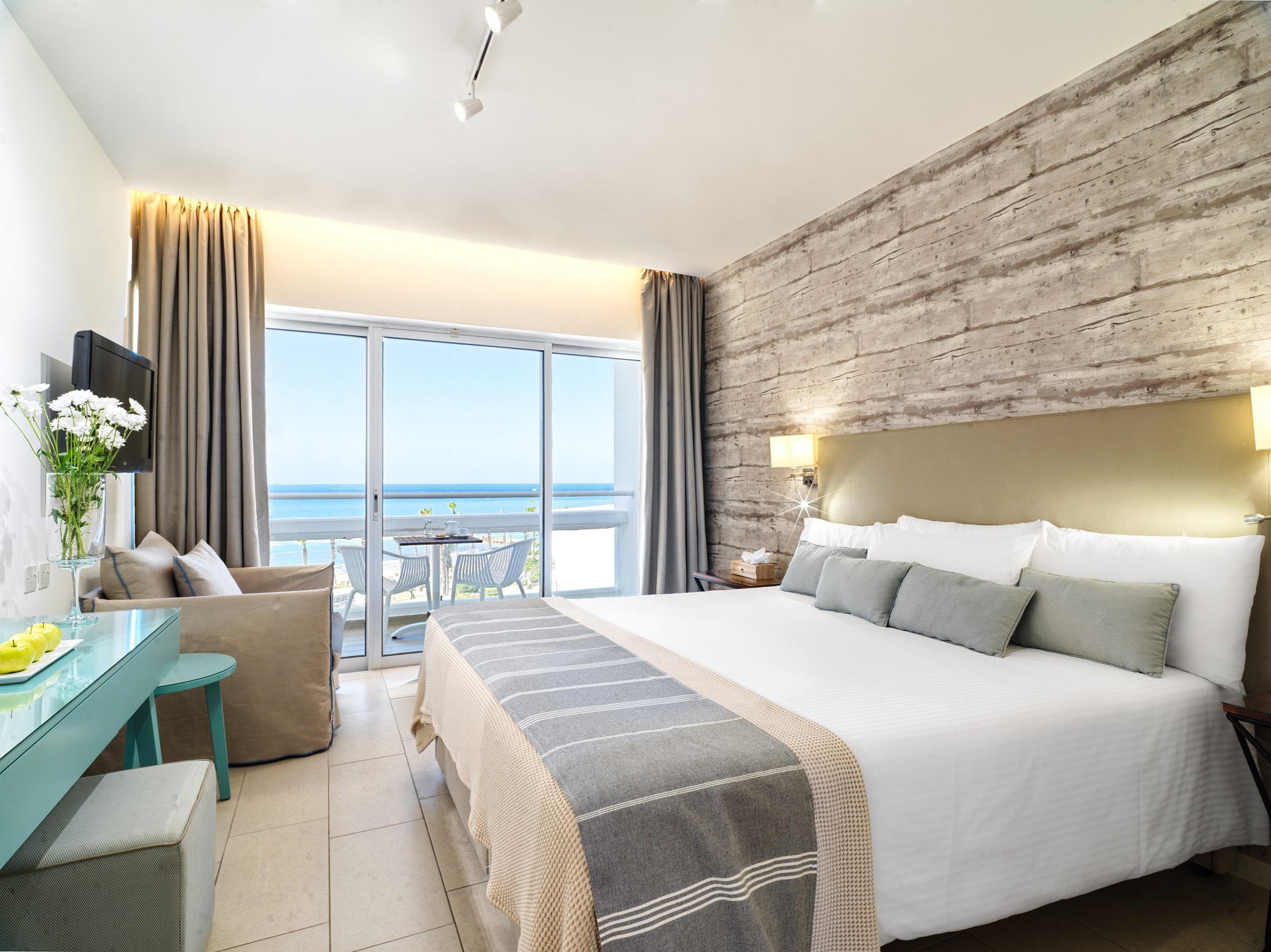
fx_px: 624
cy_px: 476
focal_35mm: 17
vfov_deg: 74.7
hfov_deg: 91.1
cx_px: 636
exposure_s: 3
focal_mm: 22
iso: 100
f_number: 13
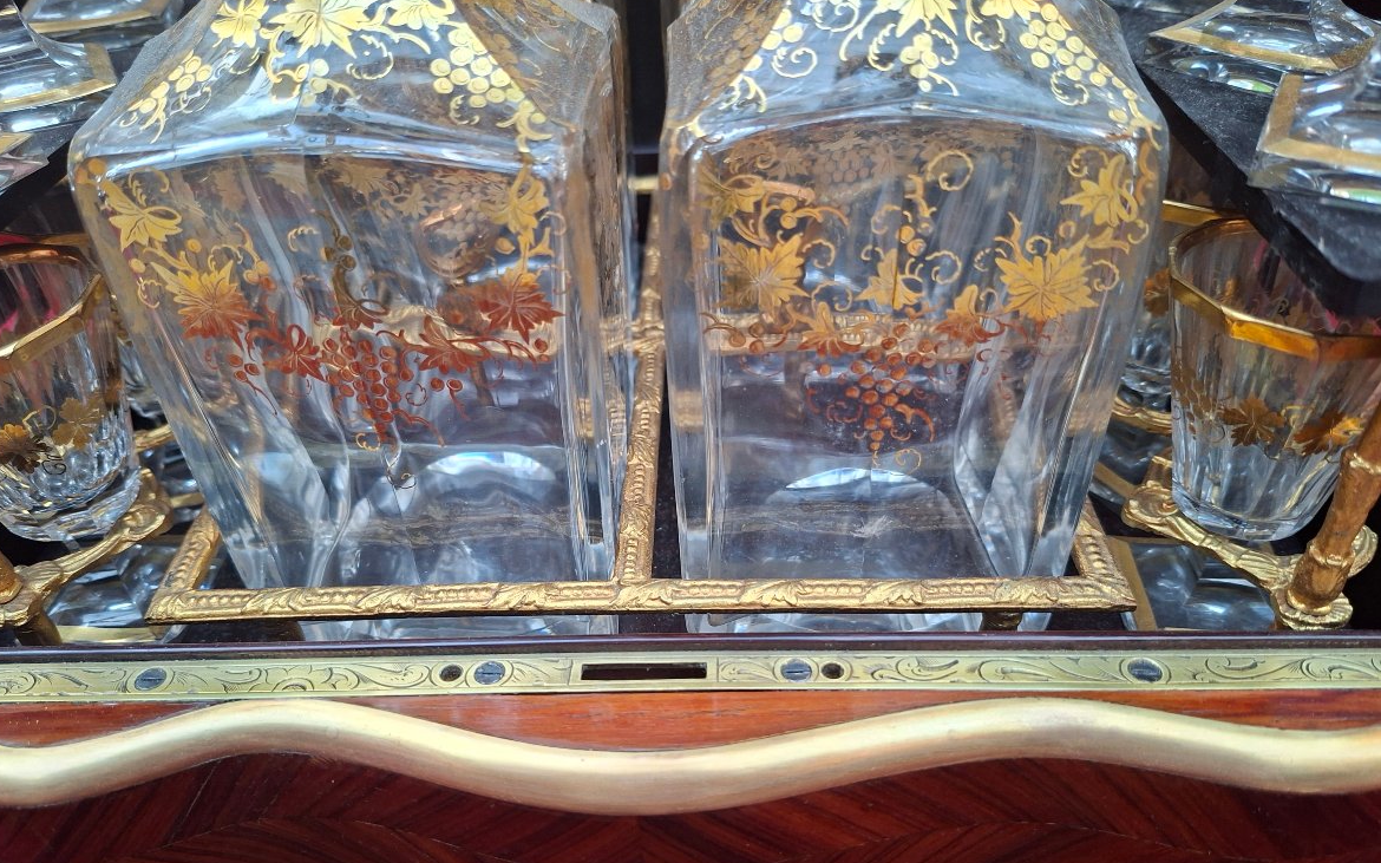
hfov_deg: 72.6
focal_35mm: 25
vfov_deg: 49.1
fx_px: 941
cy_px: 496
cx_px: 693
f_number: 1.8
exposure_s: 1/100
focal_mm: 5.54
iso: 200
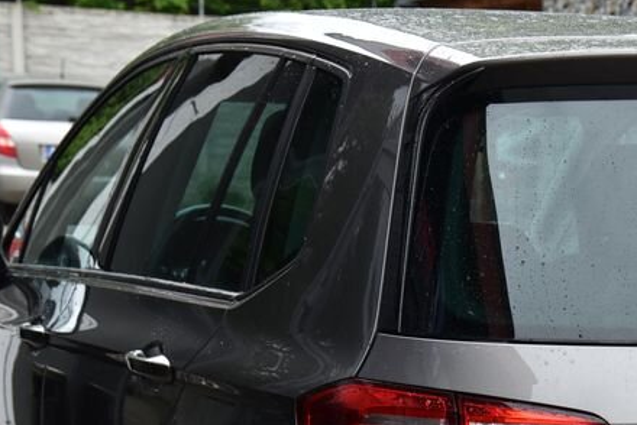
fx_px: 2142
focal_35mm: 121
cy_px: 486
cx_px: 614
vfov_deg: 11.2
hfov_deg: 16.6
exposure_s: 1/125
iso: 500
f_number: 5.6
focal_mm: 52
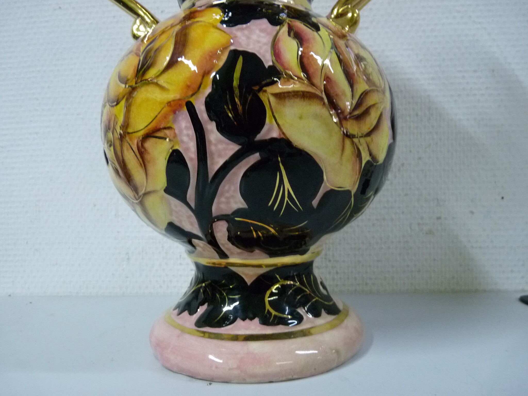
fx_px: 412
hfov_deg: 65.3
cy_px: 198
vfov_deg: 51.4
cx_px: 264
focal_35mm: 27
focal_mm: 4.8
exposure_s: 1/13
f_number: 2.8
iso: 400
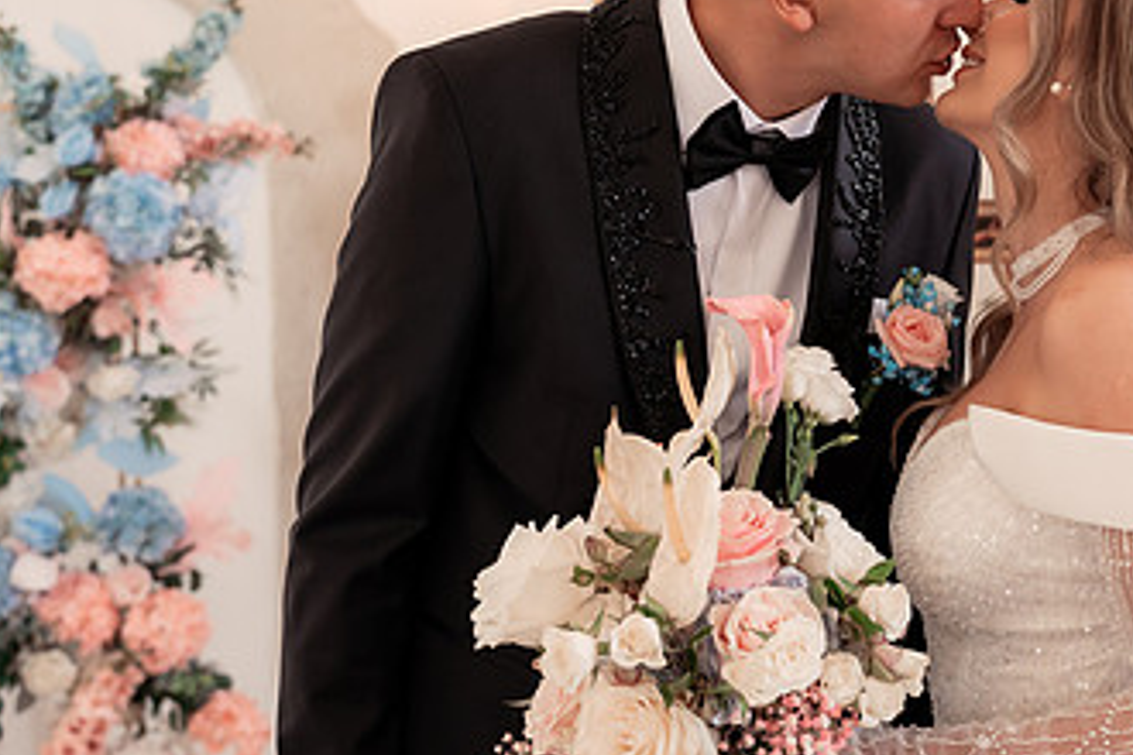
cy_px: 339
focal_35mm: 67
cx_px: 865
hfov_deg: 29.5
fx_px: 2108
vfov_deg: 20.3
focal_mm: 36
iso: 1600
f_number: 3.5
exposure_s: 1/200
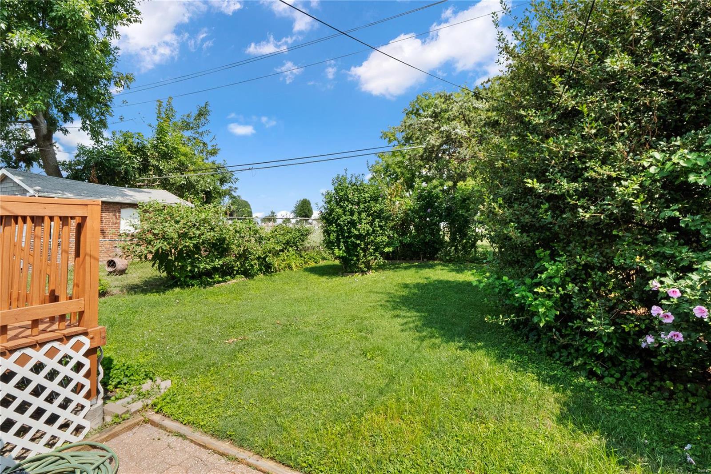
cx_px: 356
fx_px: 316
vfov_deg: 73.7
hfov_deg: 96.7
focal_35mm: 16
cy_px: 237
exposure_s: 1/250
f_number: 10
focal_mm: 8
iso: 400
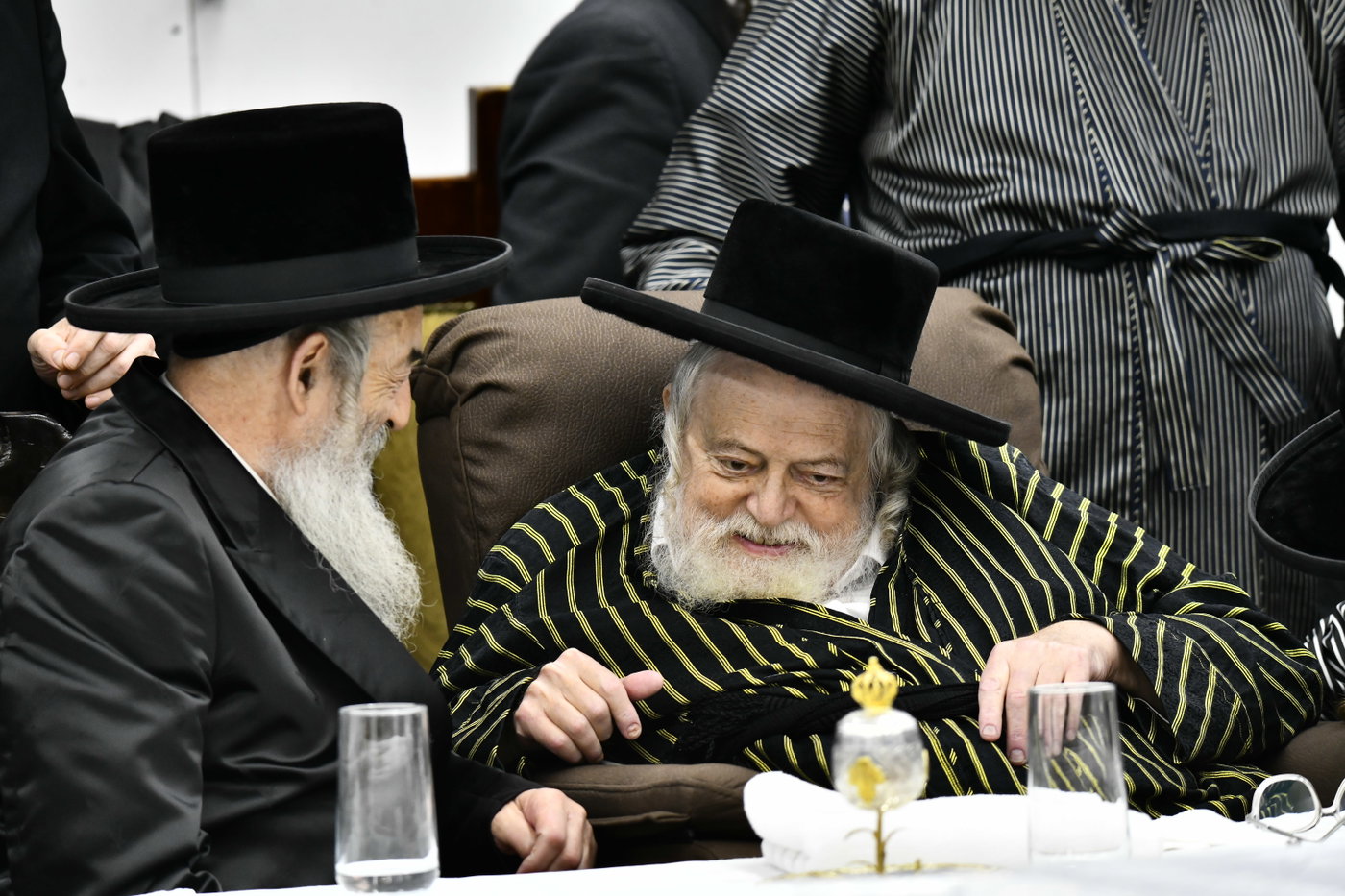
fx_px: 10086
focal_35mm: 270
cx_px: 672
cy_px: 448
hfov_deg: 7.6
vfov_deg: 5.1
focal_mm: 270
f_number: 5.6
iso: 1600
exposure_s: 1/160
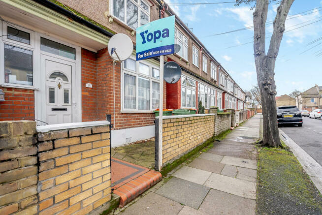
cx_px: 161
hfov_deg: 96.7
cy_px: 108
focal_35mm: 16
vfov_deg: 73.8
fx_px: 143
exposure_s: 1/100
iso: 200
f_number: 5
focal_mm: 16
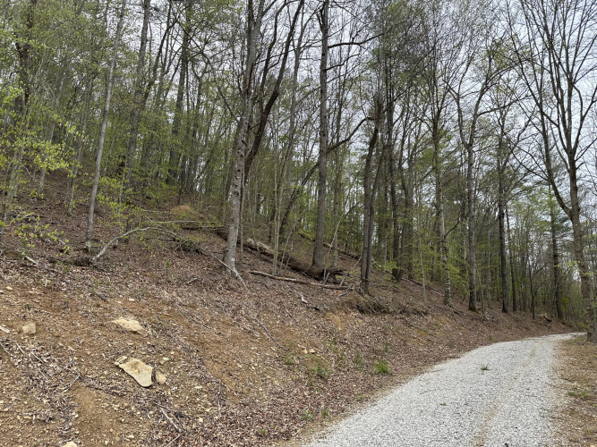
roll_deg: -0.4
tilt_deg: +14.1
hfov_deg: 71.6
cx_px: 298
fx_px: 414
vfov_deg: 56.8
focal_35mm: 24
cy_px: 224
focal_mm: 6.86
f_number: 1.78
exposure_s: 1/1227
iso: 80
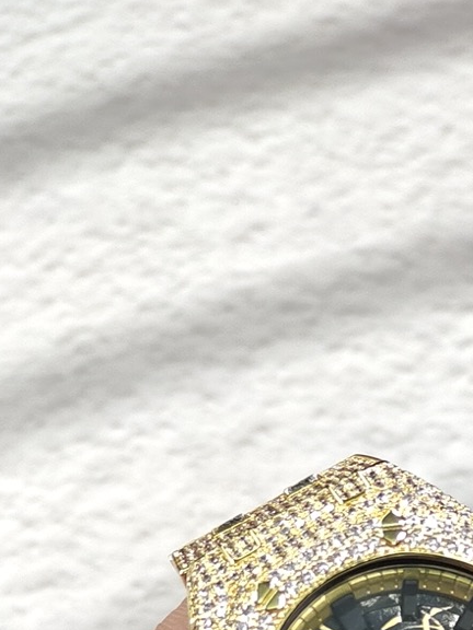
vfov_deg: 13.8
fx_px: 2532
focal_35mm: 139
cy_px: 731
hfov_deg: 10.6
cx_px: 403
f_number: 2.08
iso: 89
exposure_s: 1/100
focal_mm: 7.55
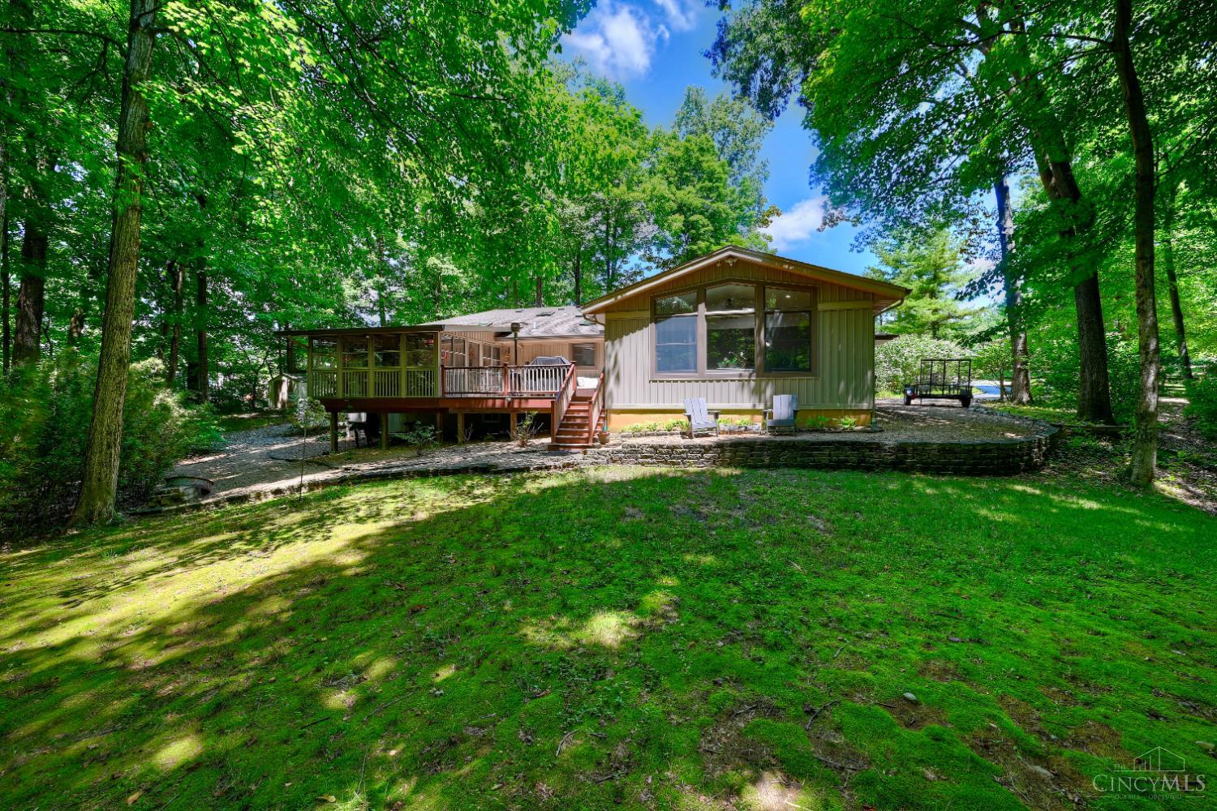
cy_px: 406
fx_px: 473
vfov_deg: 81.2
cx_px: 608
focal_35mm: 14
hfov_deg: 104.3
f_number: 10
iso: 100
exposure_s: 1/13
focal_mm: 14
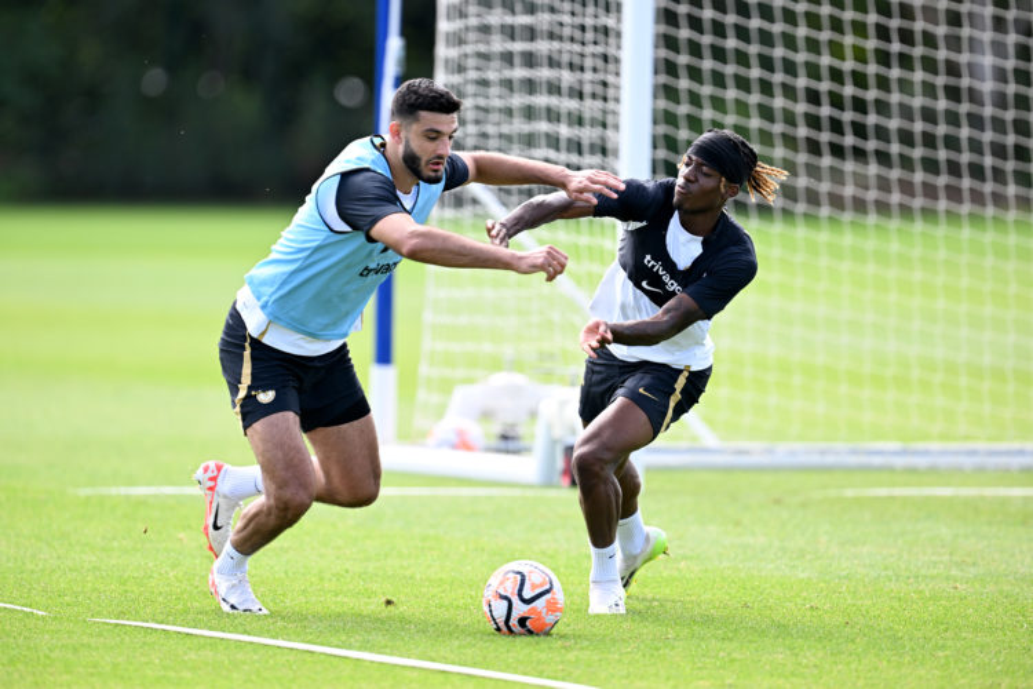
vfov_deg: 3.4
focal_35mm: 400
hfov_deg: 5.2
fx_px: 11477
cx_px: 516
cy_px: 344
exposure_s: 1/1250
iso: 400
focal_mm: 400
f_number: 3.5
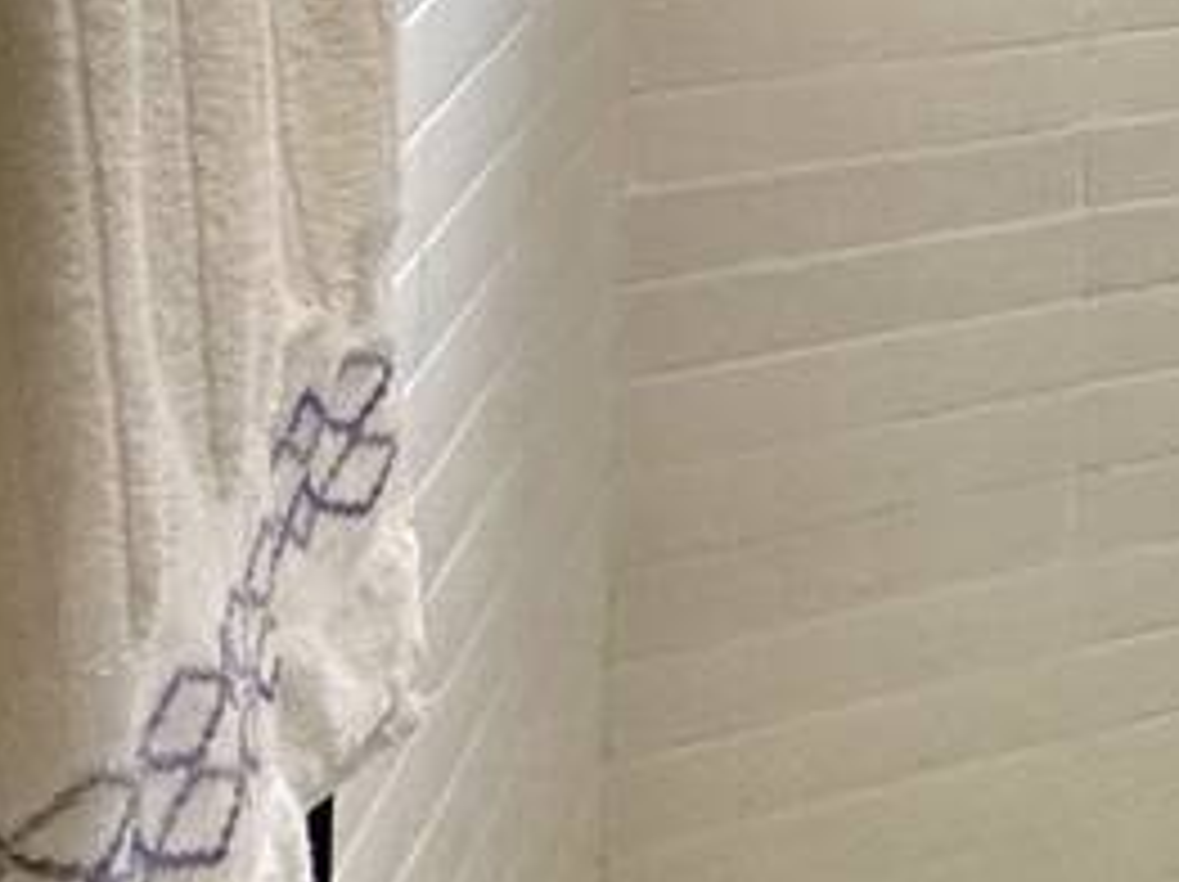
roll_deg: -1.5
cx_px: 3222
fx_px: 2620
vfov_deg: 15.8
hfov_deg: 12.9
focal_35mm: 77
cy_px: -783
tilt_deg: +0.5
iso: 160
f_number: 2.2
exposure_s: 1/120
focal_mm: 2.22
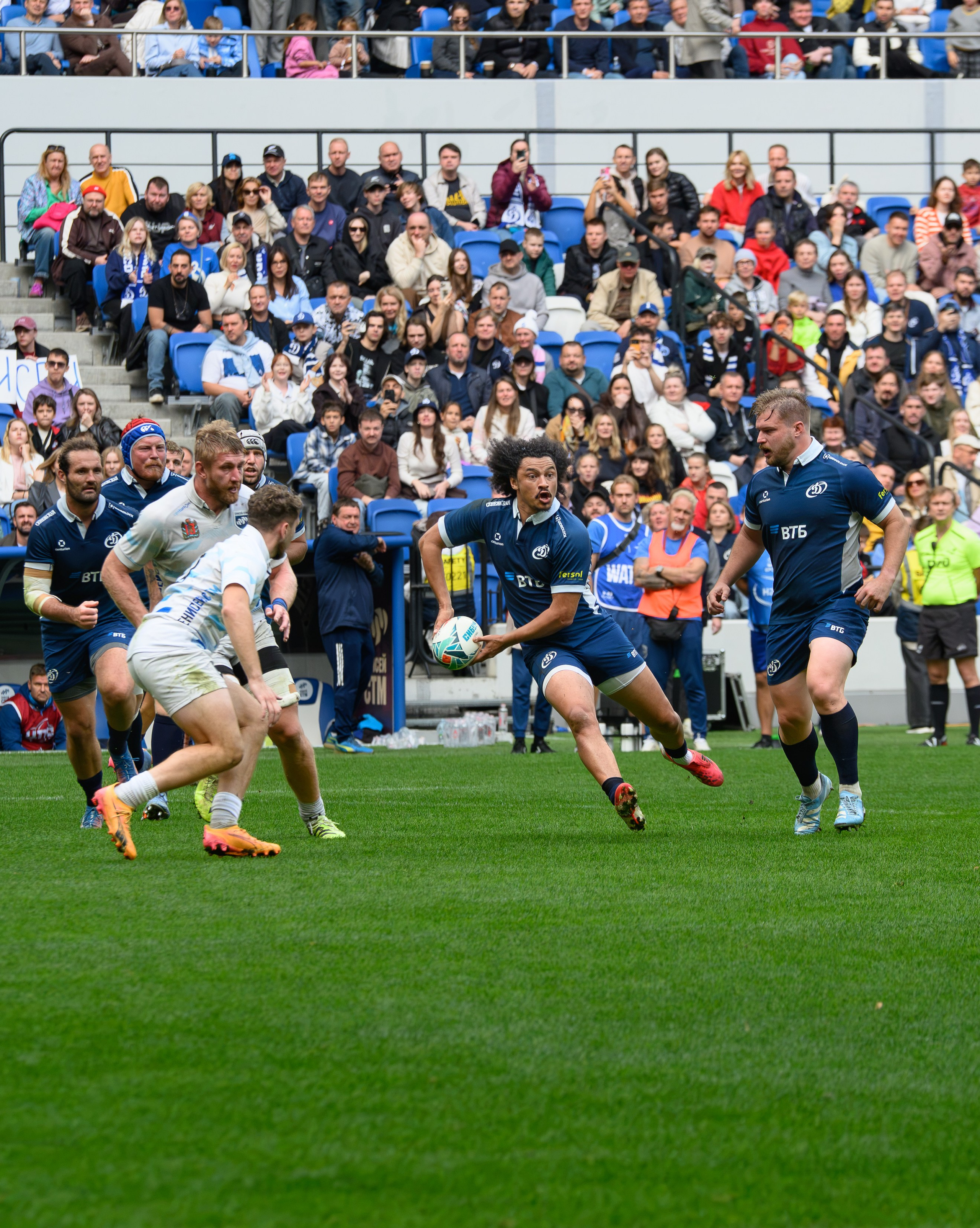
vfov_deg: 5.6
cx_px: 524
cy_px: 588
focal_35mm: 344
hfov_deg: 4.5
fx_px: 12479
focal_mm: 200
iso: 2000
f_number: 6.3
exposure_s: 1/2000
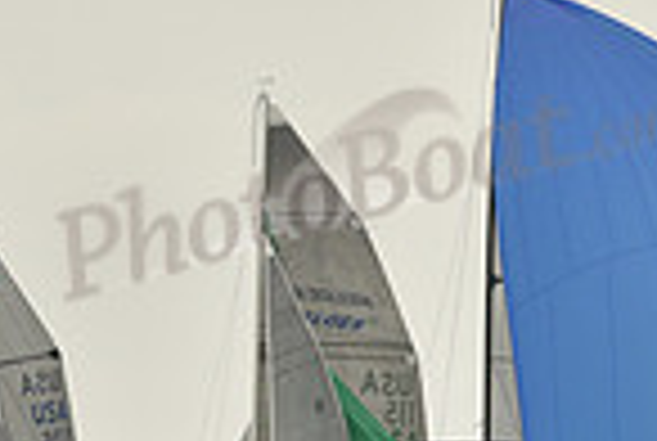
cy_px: 353
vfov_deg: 1.7
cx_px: 927
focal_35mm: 832
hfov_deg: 2.5
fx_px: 15215
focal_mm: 210
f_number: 7.1
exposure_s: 1/1000
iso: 400
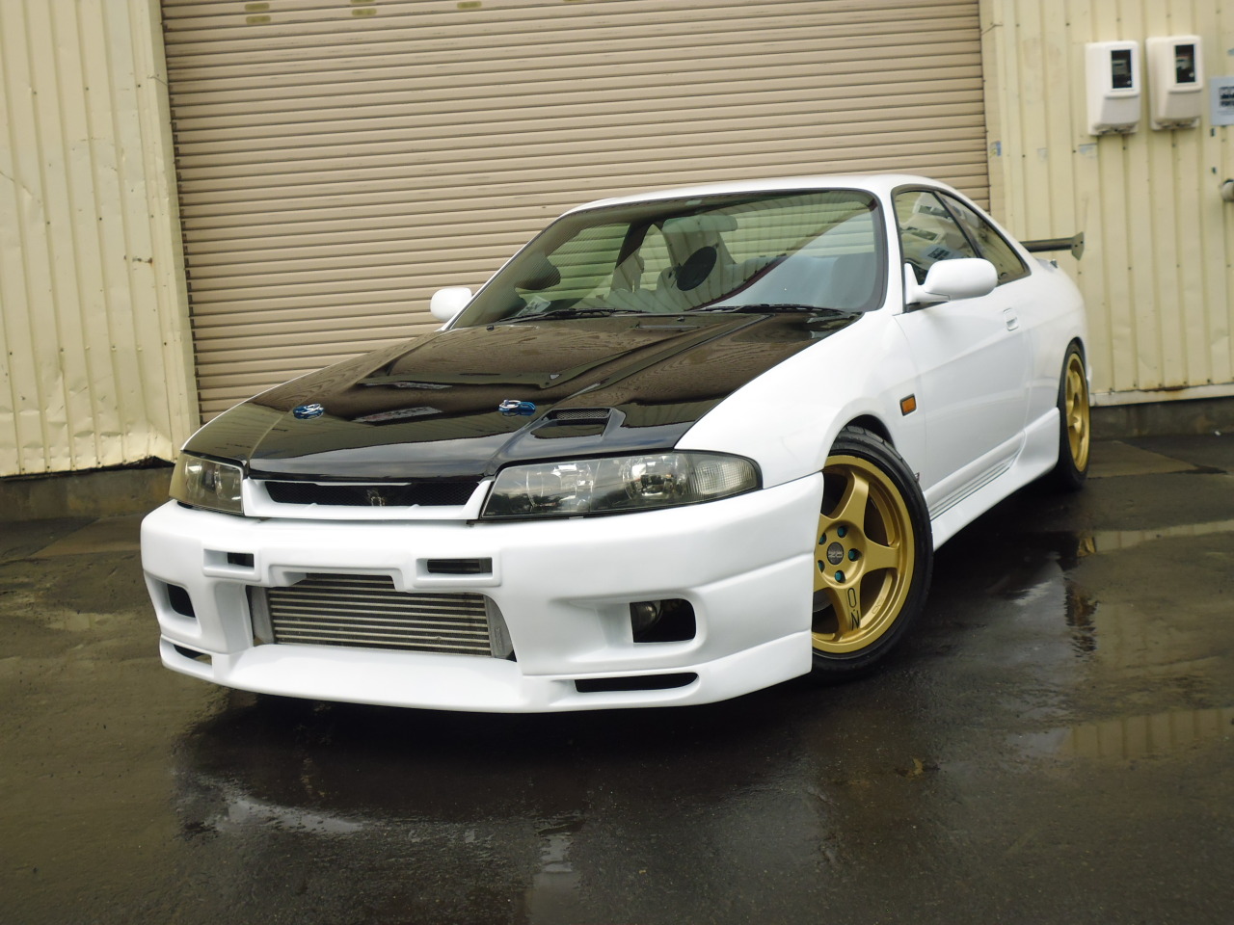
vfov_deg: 31.5
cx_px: 617
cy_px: 462
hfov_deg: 41.2
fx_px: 1640
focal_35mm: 46
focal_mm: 8.1
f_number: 3.8
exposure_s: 1/100
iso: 100
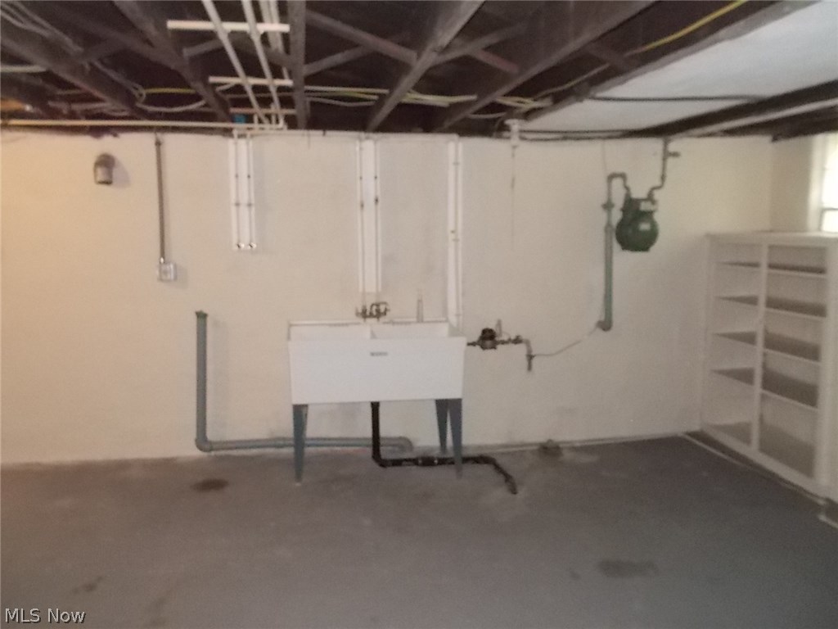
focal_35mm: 29
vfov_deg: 48.2
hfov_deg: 61.7
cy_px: 314
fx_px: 702
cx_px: 419
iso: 400
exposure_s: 1/25
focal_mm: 4.1
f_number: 3.3
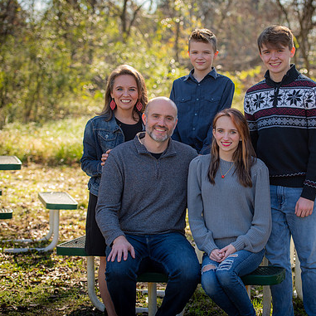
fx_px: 1002
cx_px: 216
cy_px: 157
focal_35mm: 97
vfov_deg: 17.9
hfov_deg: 17.9
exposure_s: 1/250
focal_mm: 75
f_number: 3.5
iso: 50
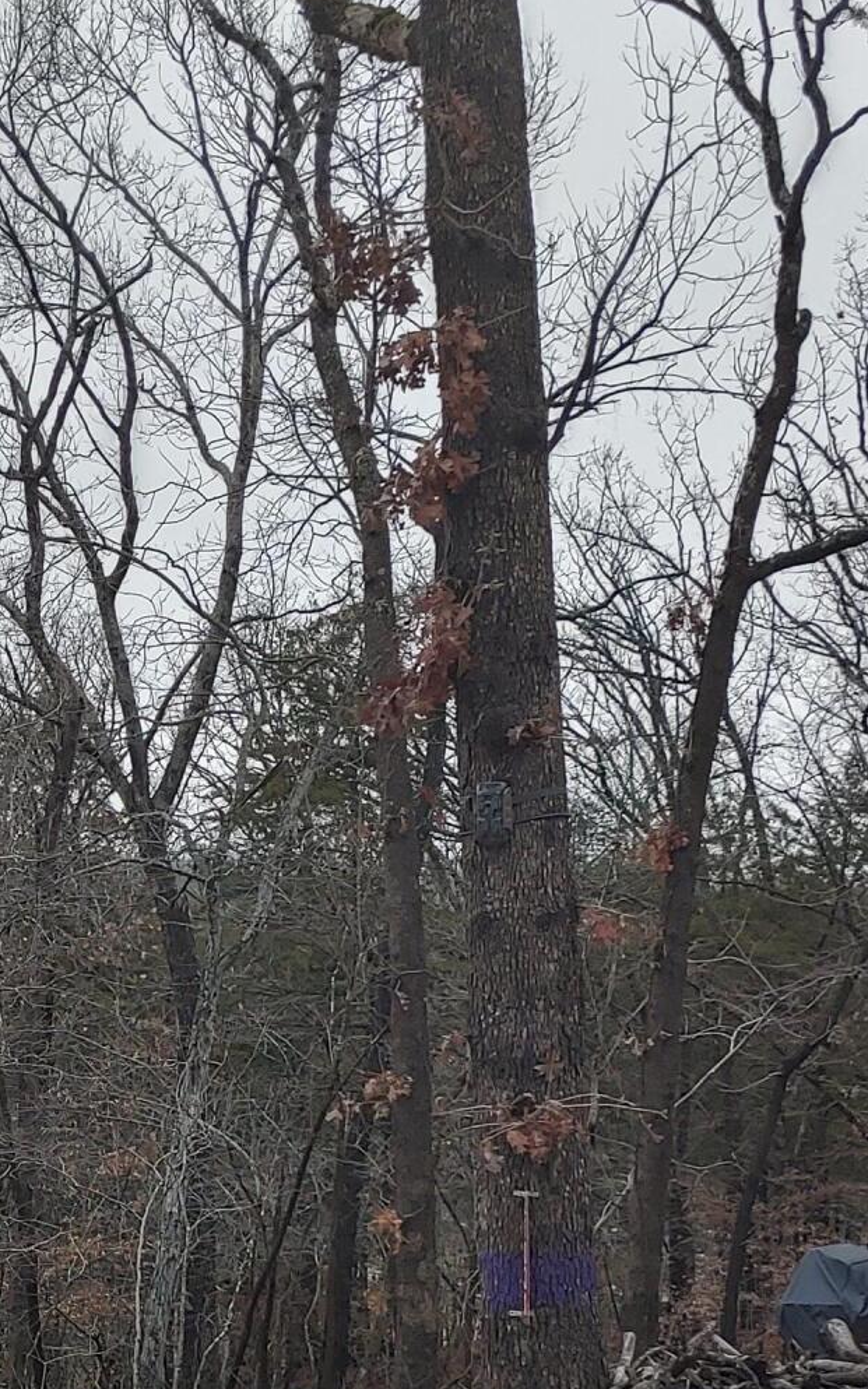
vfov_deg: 30.8
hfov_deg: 19.5
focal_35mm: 64
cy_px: 1212
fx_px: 2423
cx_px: -71
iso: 50
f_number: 1.5
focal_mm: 4.23
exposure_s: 1/613
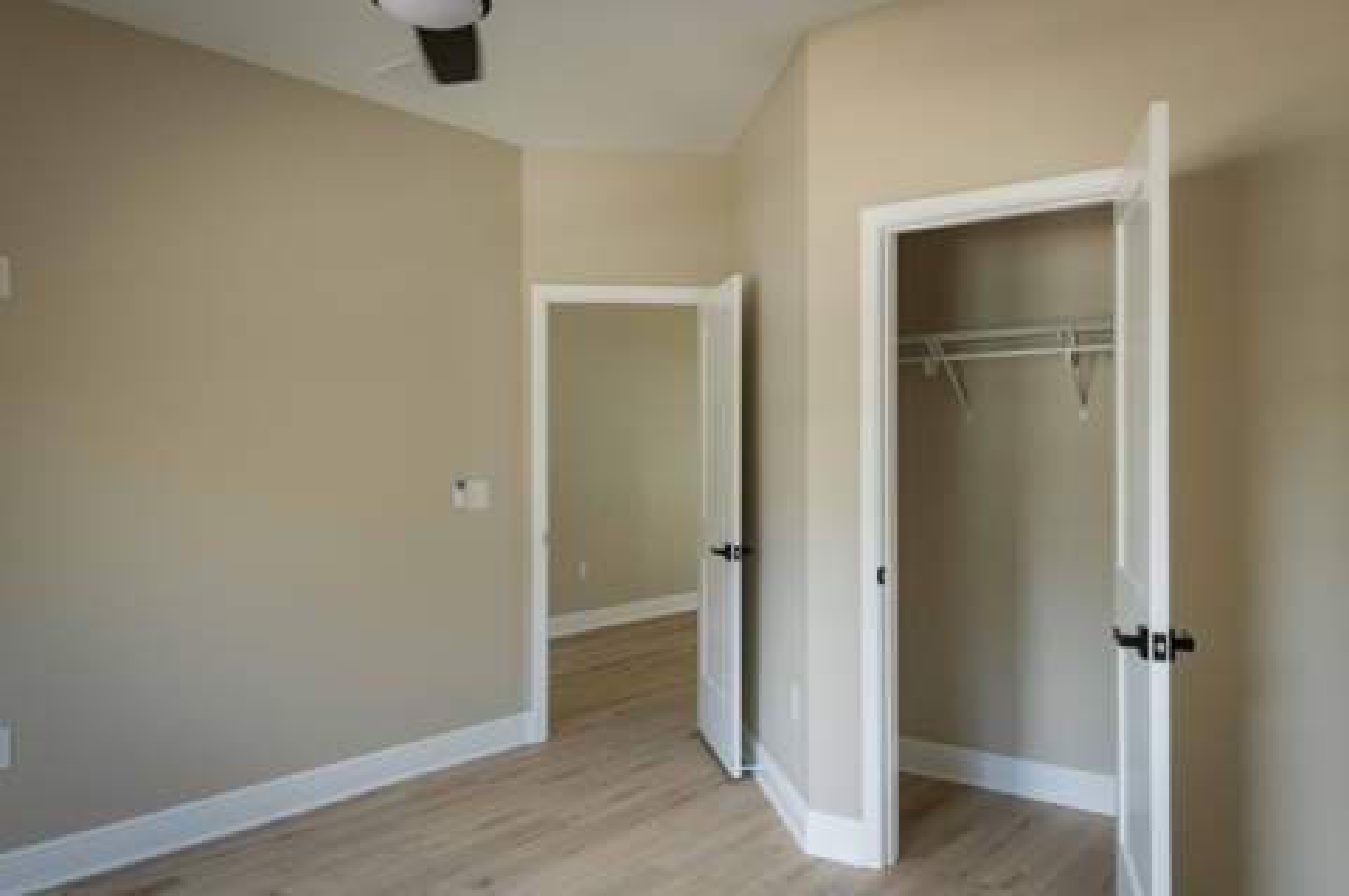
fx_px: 1056
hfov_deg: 65.1
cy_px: 448
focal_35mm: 28
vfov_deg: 46.0
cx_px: 674
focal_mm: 28
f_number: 6.3
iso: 2000
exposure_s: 1/160
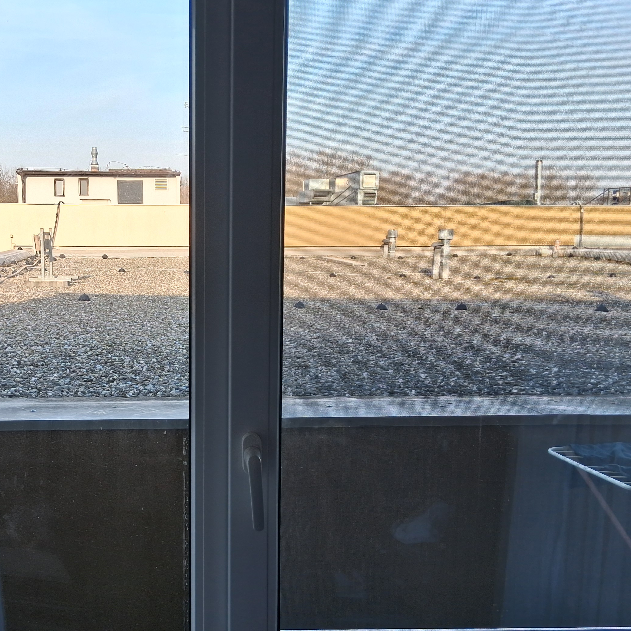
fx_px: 928
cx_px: 193
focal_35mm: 45
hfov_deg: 37.0
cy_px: 370
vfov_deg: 37.4
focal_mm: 3.98
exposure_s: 1/112
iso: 25
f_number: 1.8
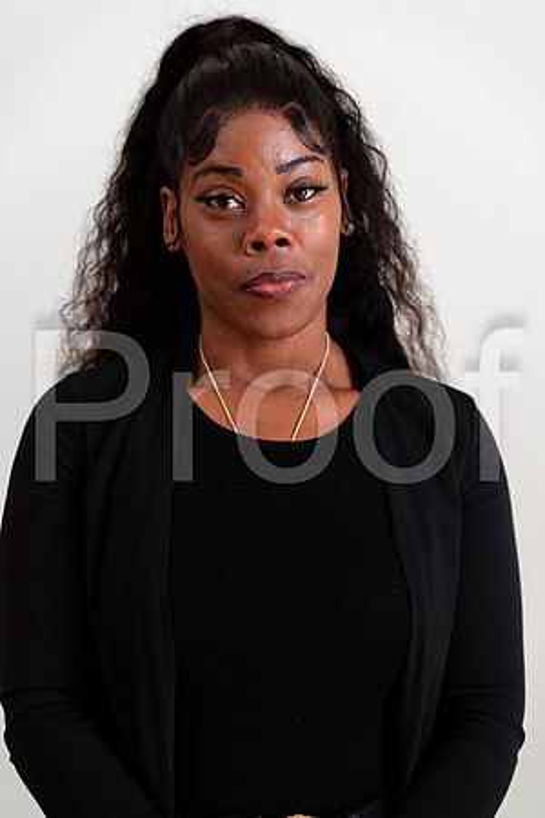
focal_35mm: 85
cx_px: 272
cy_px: 409
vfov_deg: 23.9
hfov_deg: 16.1
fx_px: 1930
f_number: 2.5
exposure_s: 1/160
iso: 50
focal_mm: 85
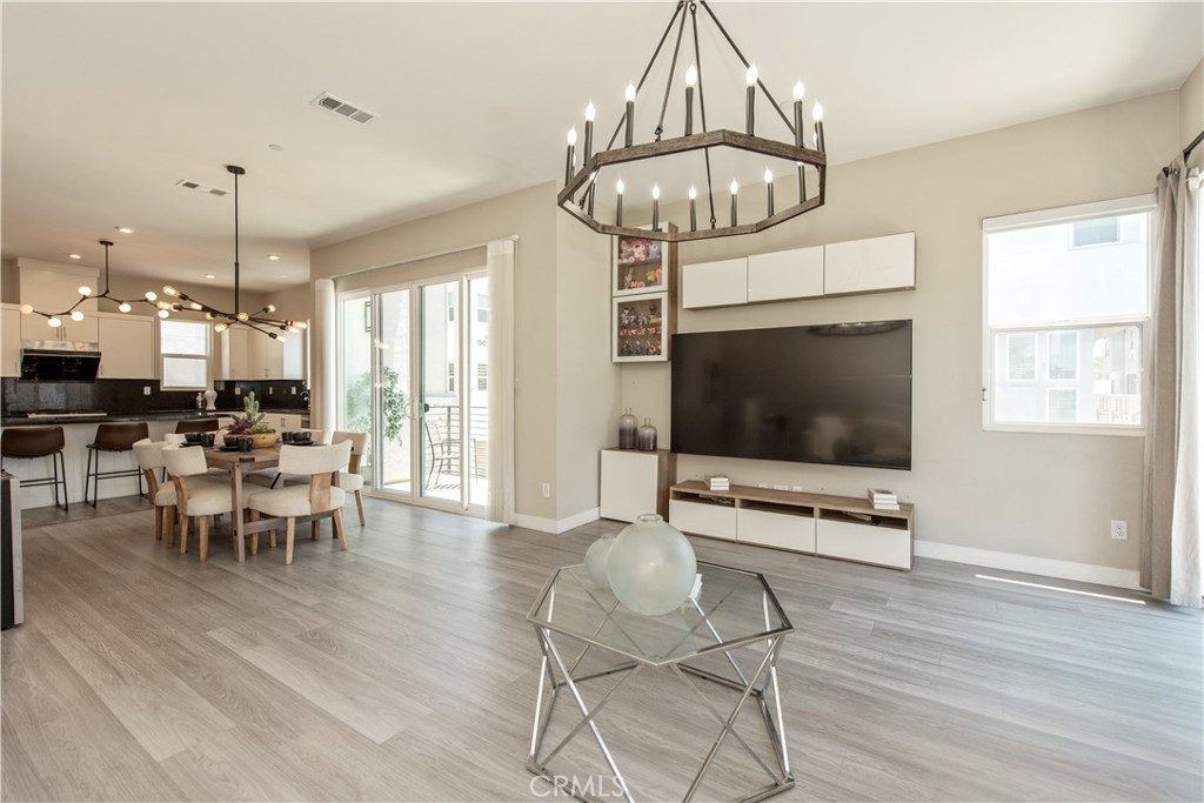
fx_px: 535
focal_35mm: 16
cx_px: 602
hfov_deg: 96.7
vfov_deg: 73.8
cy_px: 402
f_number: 5.6
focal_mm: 16
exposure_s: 1/125
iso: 400
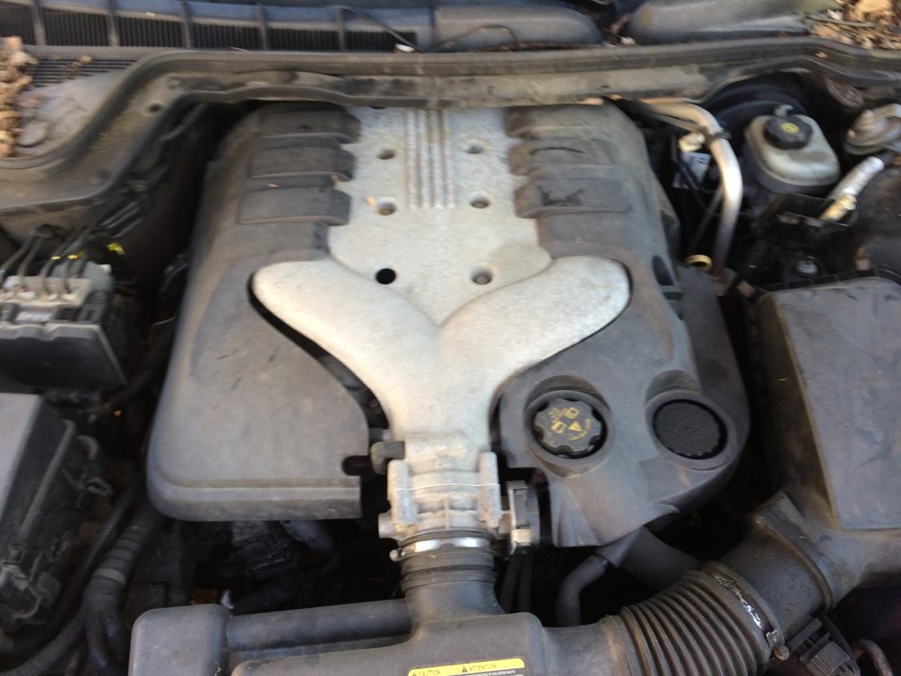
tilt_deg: -45.3
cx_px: 450
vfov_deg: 48.2
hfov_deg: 61.7
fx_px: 755
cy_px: 338
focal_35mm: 29
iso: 40
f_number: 2.2
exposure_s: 1/60
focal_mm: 4.15
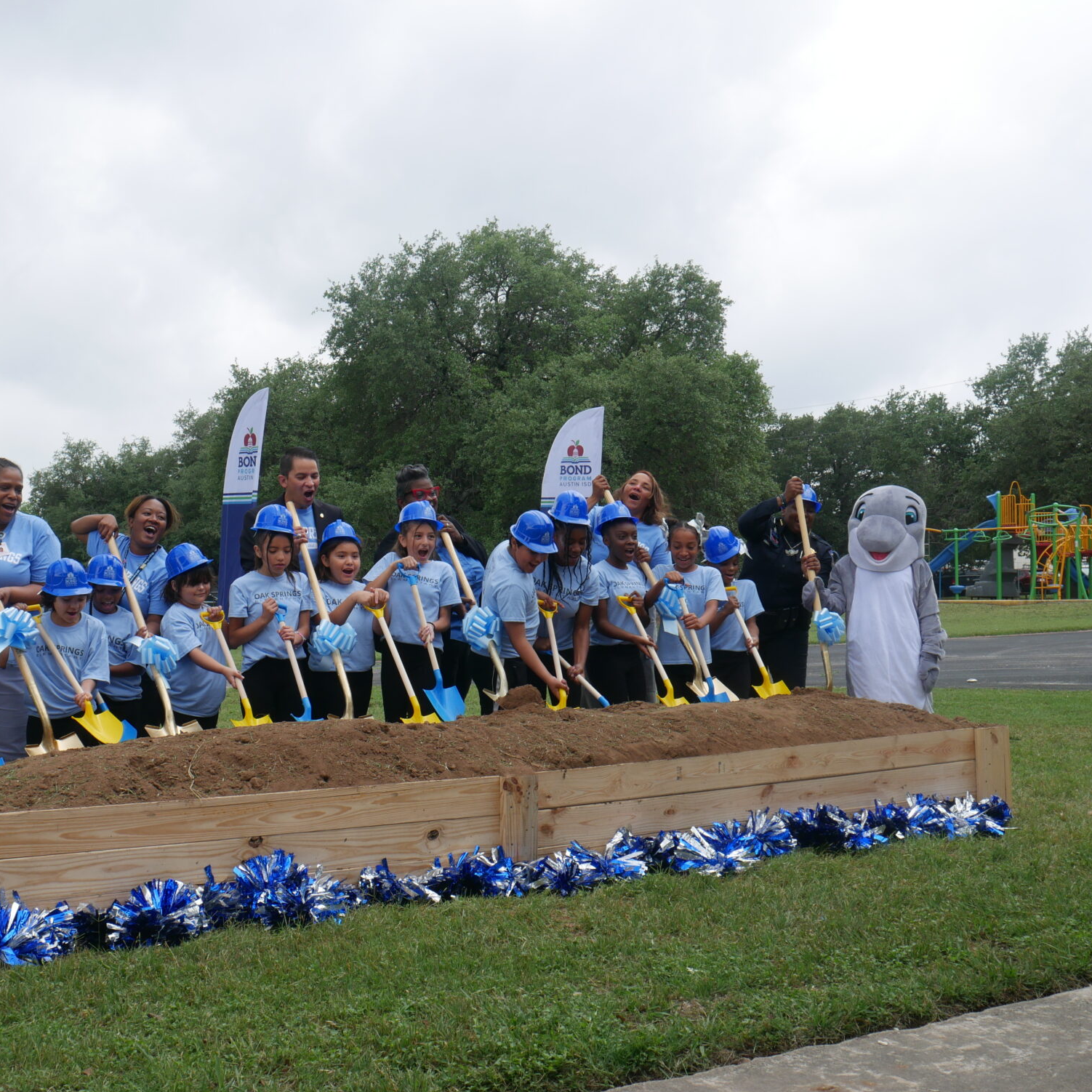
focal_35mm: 41
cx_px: 404
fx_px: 1463
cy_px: 547
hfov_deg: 40.6
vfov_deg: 40.9
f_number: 8
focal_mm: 17
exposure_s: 1/100
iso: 200
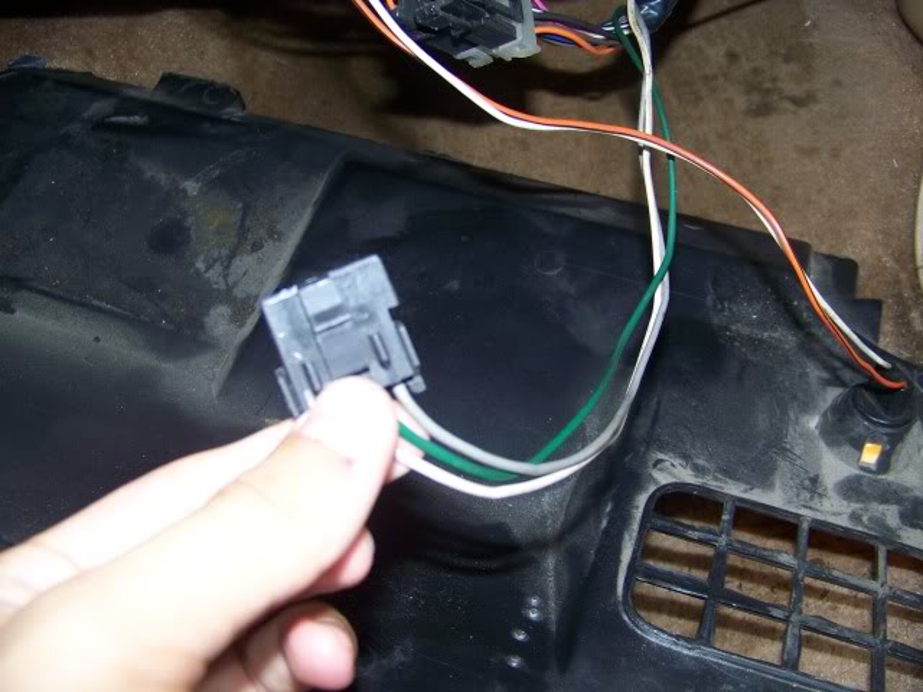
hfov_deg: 51.4
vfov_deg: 39.7
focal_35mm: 36
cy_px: 346
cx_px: 462
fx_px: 960
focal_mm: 5.9
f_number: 2.8
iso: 64
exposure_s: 1/30
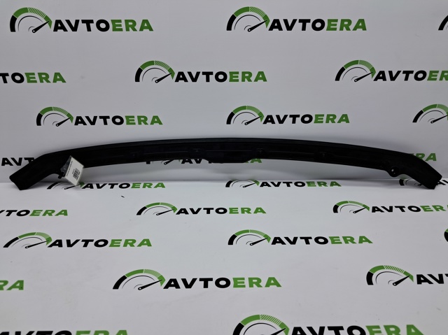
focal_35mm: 27
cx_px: 224
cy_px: 168
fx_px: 349
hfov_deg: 65.4
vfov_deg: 51.3
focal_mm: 4
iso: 50
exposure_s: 1/100
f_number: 1.8
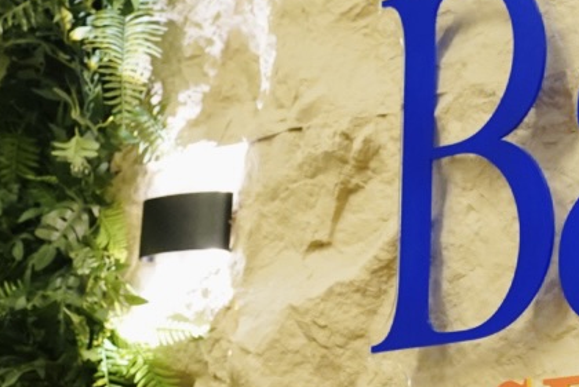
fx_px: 2479
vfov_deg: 8.9
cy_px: 172
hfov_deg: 12.9
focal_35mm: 154
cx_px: 729
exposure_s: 1/160
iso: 3200
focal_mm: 40
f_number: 3.5
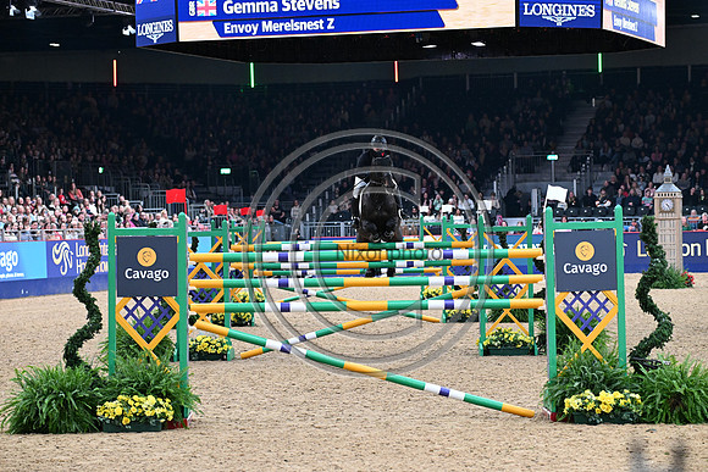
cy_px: 236
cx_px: 354
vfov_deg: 10.6
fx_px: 2557
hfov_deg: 15.8
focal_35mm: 130
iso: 6400
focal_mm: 130
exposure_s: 1/640
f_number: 5
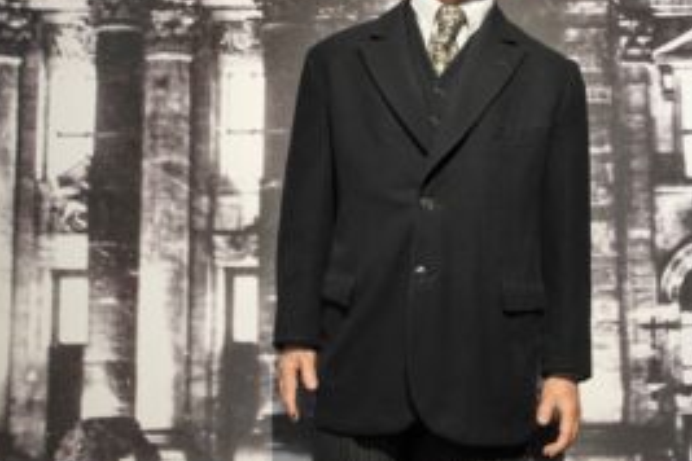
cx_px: 505
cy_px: 225
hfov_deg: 36.2
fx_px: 1038
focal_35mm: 54
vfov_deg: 25.1
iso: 800
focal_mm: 32
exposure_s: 1/20
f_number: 5
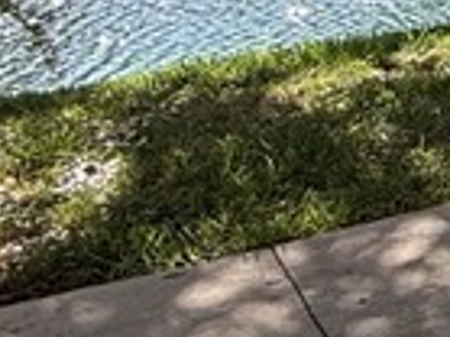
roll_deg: +0.8
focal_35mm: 103
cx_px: 1211
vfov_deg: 13.6
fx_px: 1338
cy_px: -159
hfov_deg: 12.5
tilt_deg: -5.3
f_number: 2.2
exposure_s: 1/393
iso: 64
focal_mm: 2.22
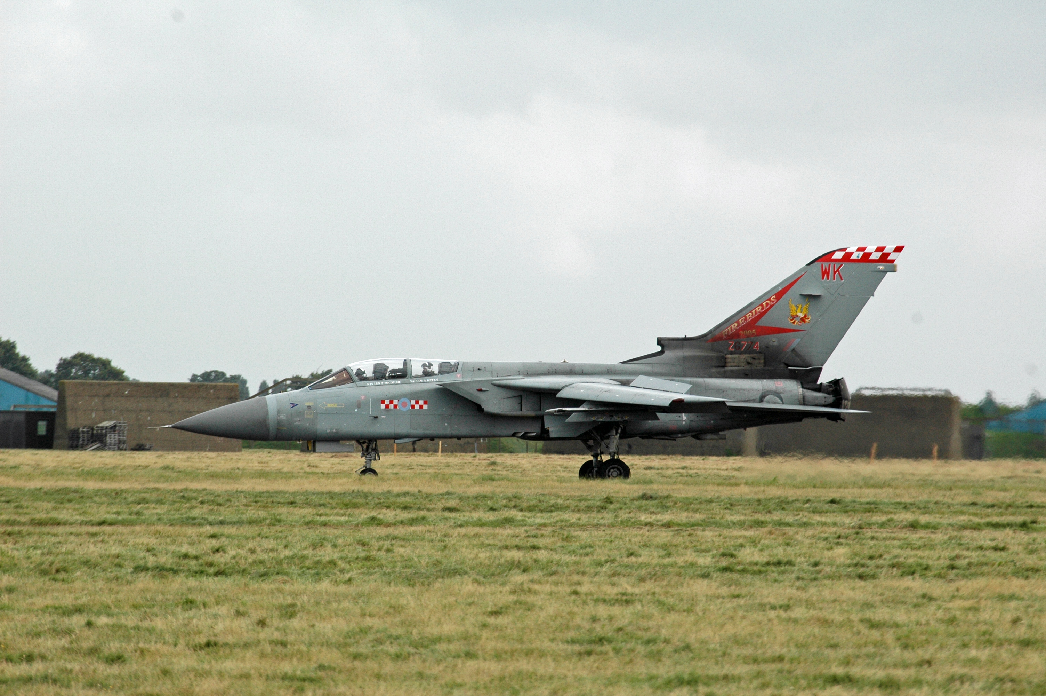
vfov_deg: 3.0
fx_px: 13063
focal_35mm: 450
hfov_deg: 4.6
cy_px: 348
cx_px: 523
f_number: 8
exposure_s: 1/640
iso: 400
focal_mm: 300
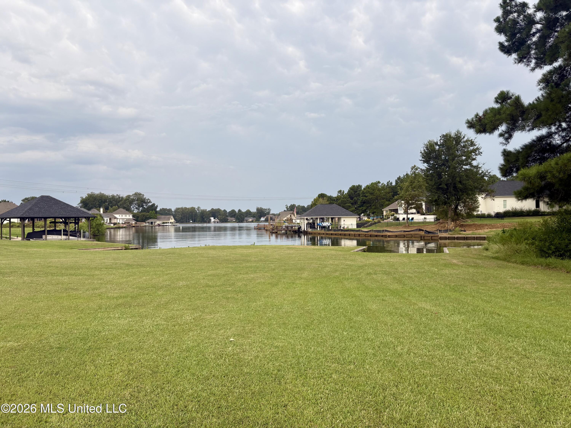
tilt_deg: +1.2
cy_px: 214
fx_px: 429
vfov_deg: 53.1
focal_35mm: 26
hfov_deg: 67.3
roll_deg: +0.7
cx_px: 286
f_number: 1.6
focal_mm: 5.96
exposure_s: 1/489
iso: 50
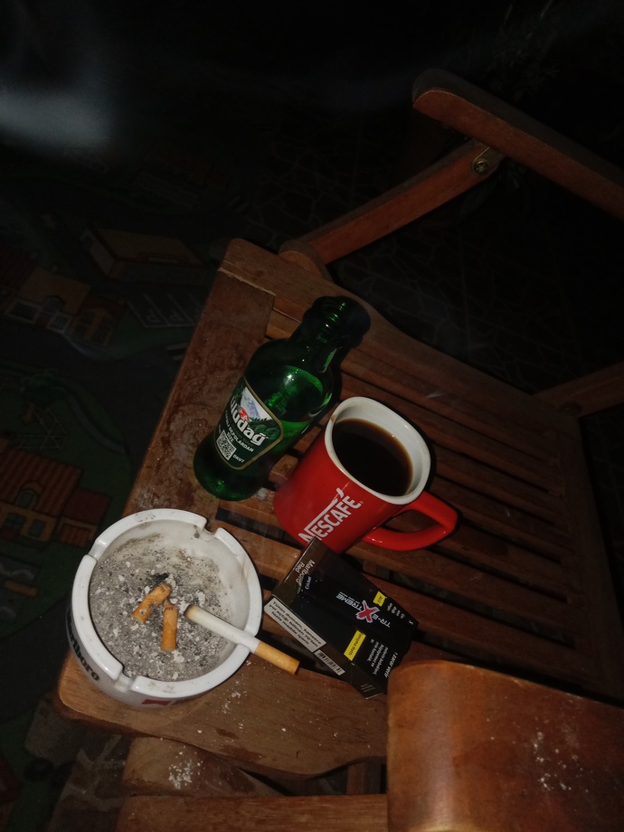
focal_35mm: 25
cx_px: 312
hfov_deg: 54.9
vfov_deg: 69.4
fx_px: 601
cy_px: 416
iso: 369
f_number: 2.2
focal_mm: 3.4
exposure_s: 1/33.3
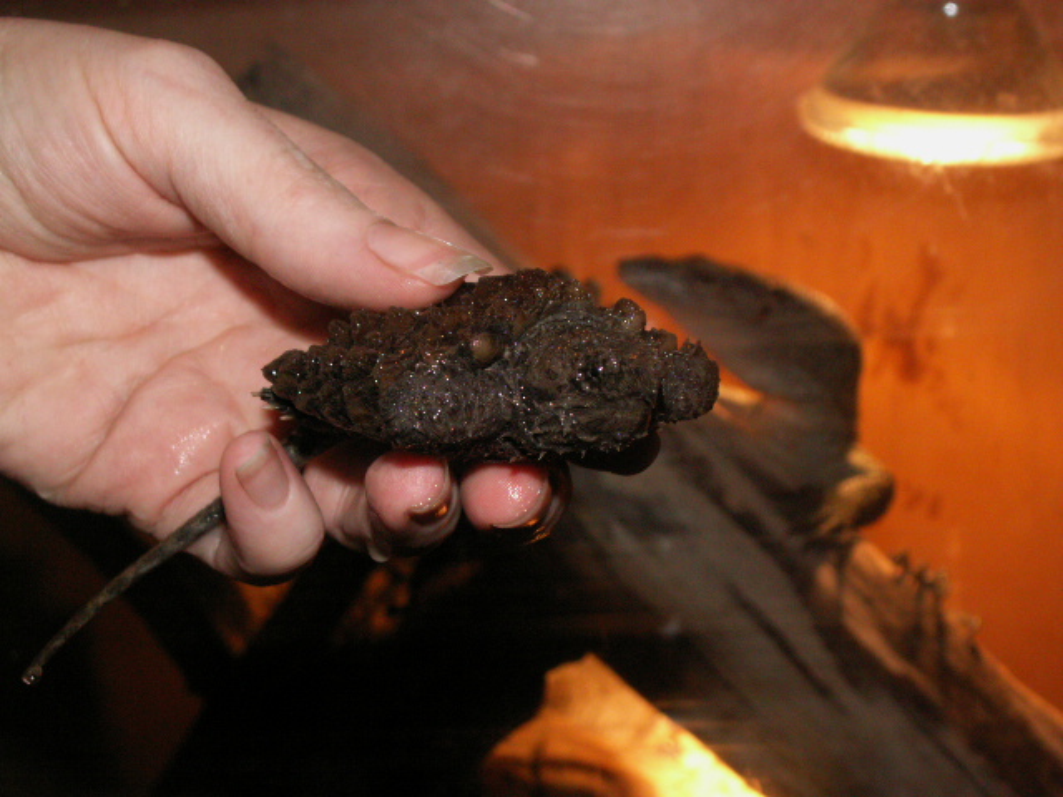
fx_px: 1904
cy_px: 398
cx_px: 532
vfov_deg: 23.7
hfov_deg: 31.2
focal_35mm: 62
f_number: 4
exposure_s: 1/40
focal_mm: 10.28
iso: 160
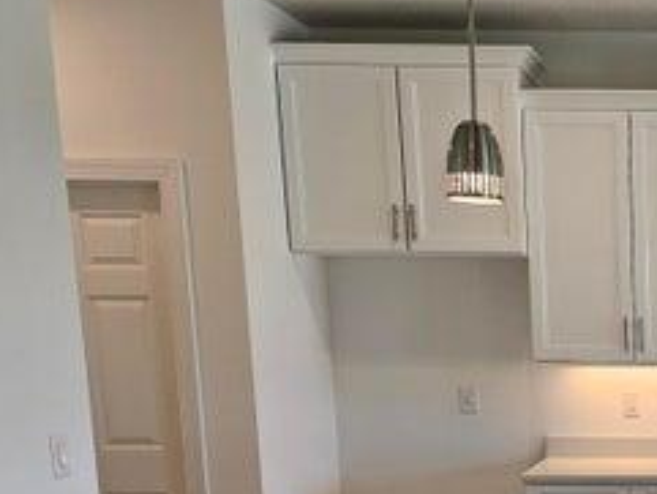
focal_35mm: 61
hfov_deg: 28.1
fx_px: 1158
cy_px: 524
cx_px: 766
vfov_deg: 22.8
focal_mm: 6.3
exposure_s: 1/120
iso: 80
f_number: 1.7
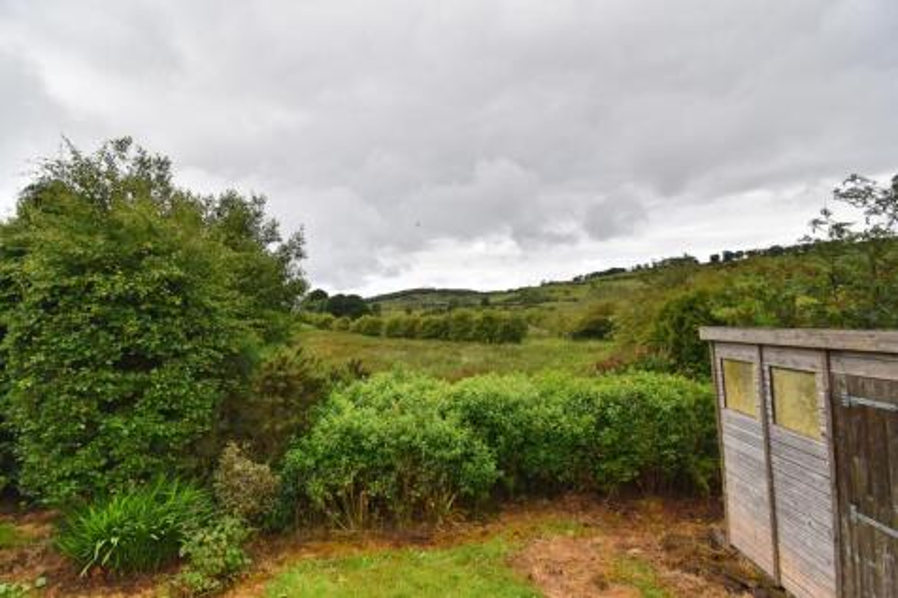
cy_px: 299
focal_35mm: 15
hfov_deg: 100.4
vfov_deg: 77.3
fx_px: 374
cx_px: 449
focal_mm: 10
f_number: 7.1
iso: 100
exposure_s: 1/200
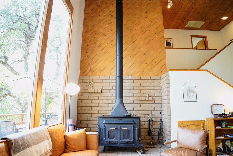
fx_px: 155
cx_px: 116
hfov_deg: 73.8
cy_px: 78
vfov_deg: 53.1
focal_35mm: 24
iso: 5000
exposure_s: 1/125
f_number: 2.8
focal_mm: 24
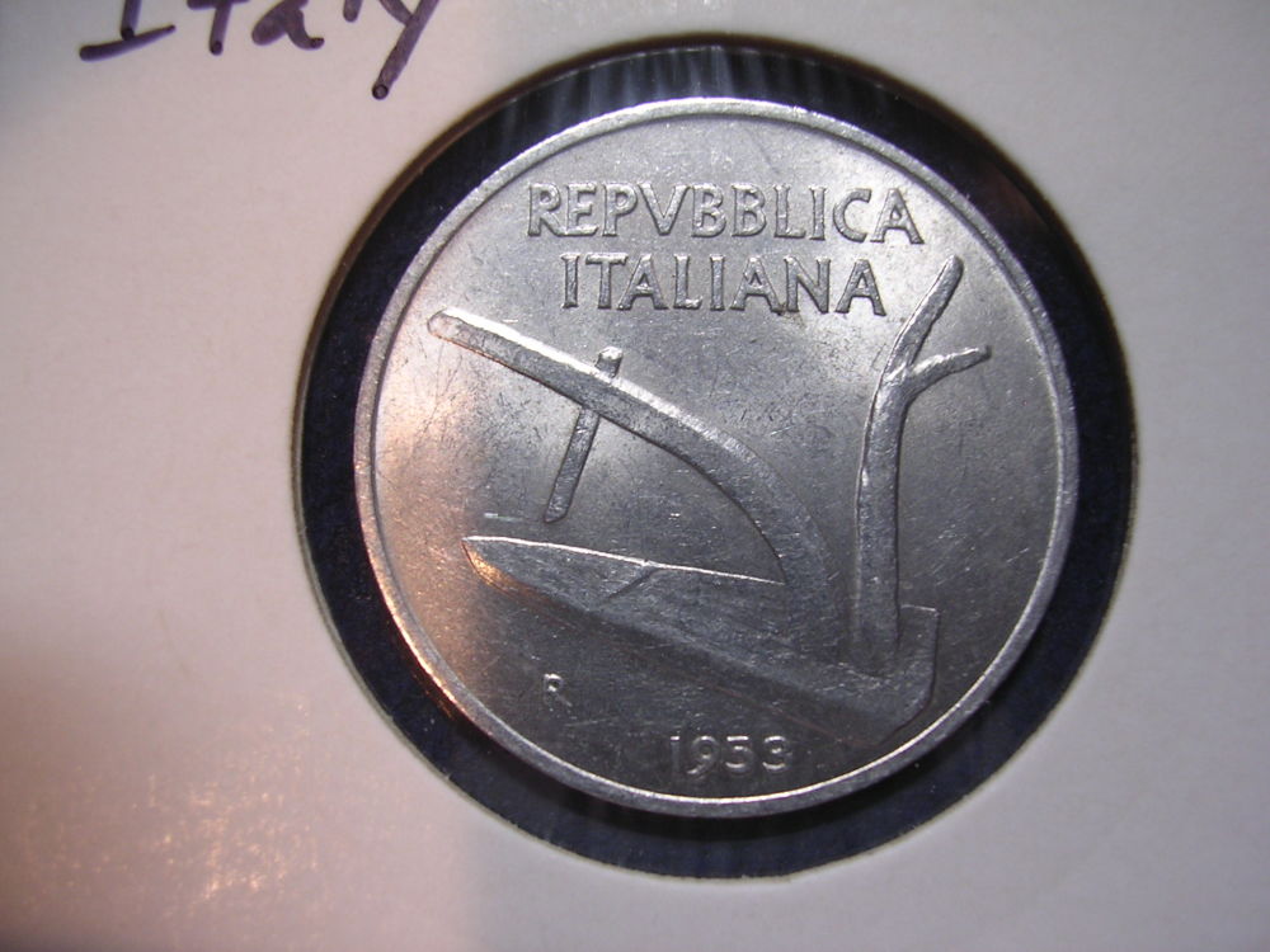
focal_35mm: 38
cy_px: 476
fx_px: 1394
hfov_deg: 49.0
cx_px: 635
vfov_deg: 37.7
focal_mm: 5.8
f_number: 2.8
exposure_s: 1/16
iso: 100
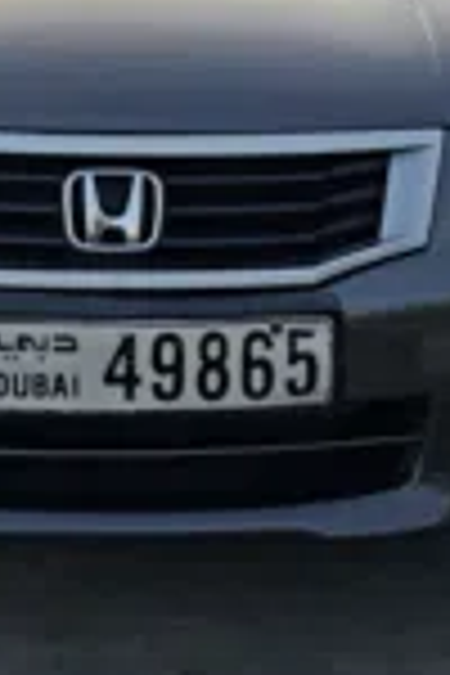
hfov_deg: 21.1
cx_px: 108
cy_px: 58
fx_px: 1200
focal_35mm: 64
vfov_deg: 30.0
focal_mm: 5.54
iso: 40
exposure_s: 1/588
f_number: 1.8
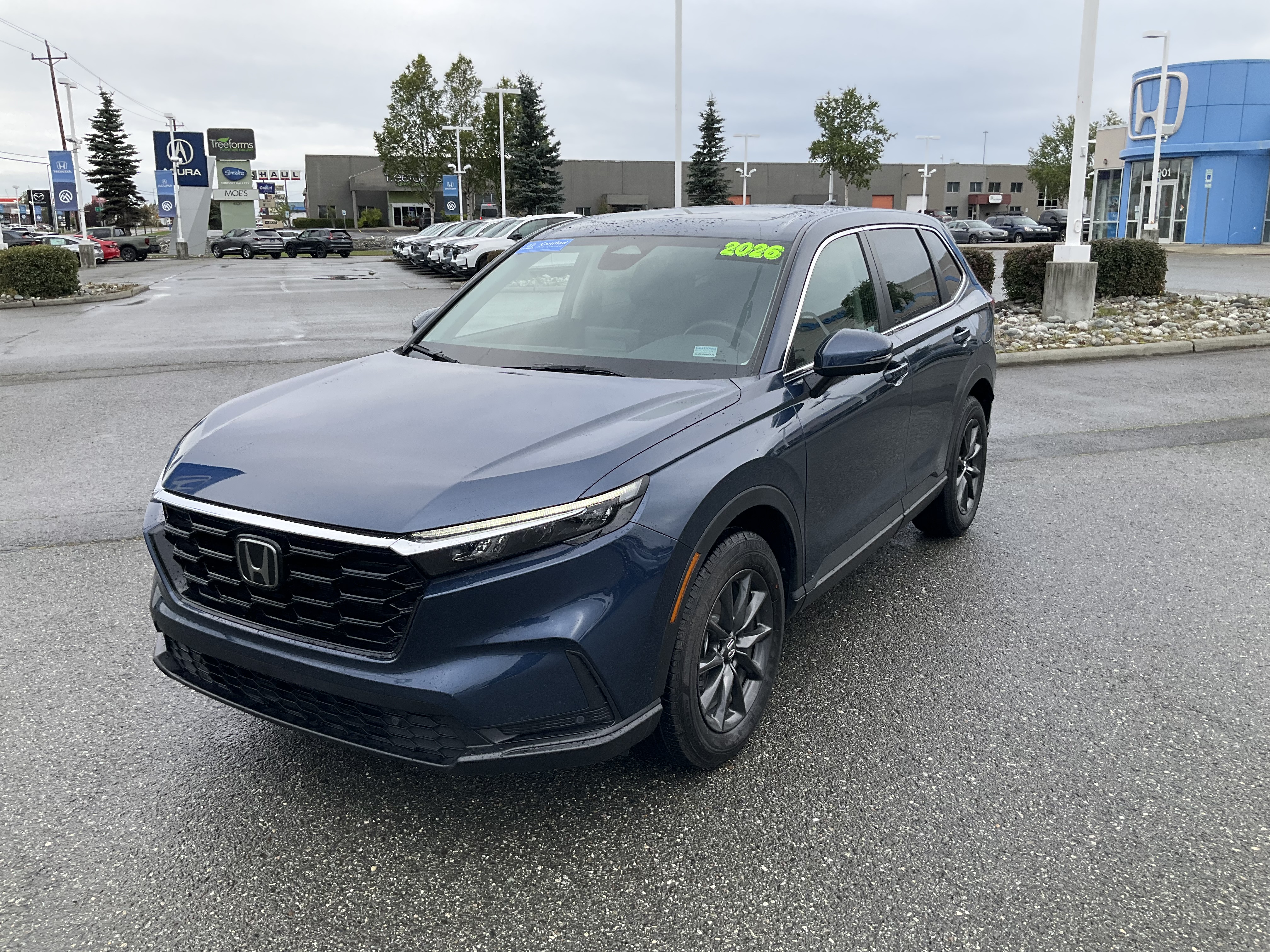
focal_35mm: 29
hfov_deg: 61.7
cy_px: 476
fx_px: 1064
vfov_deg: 48.2
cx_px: 635
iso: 25
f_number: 1.8
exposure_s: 1/446
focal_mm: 3
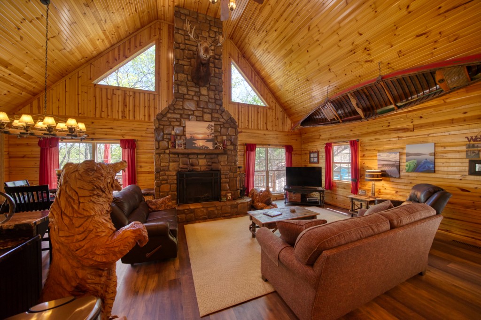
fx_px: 160
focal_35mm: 12
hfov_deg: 112.6
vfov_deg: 90.0
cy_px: 160
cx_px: 240
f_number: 4
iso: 640
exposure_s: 1/60
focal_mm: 12
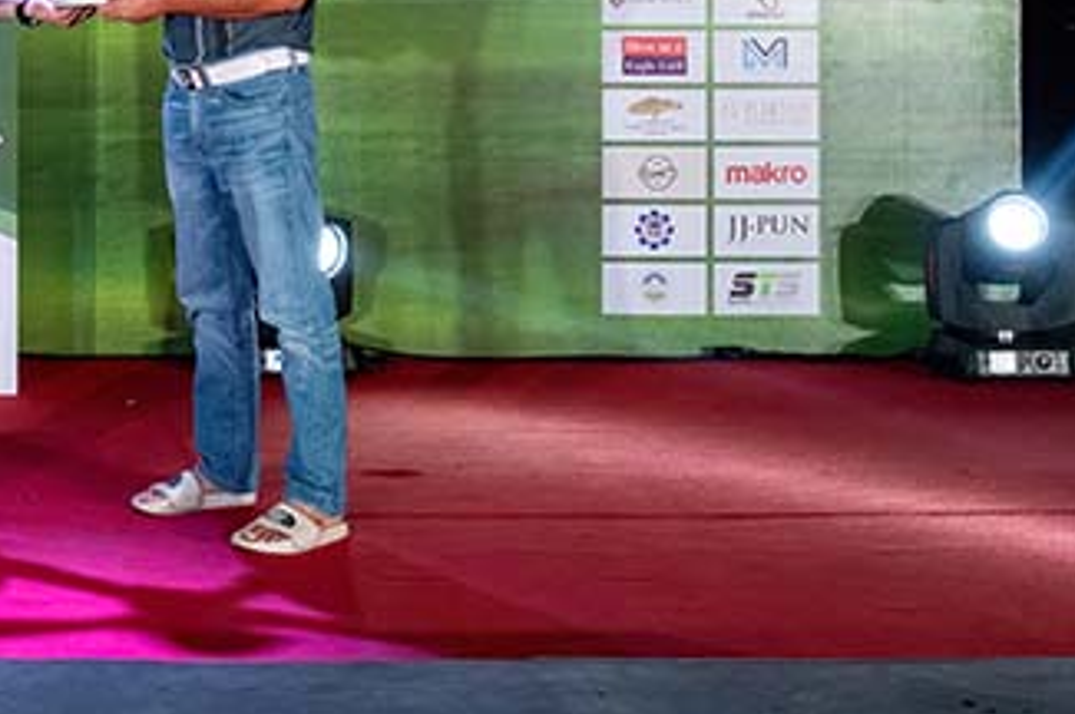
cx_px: -222
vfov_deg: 17.8
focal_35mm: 71
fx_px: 2118
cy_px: -235
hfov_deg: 25.5
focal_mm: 24
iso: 1600
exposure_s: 1/200
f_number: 6.3
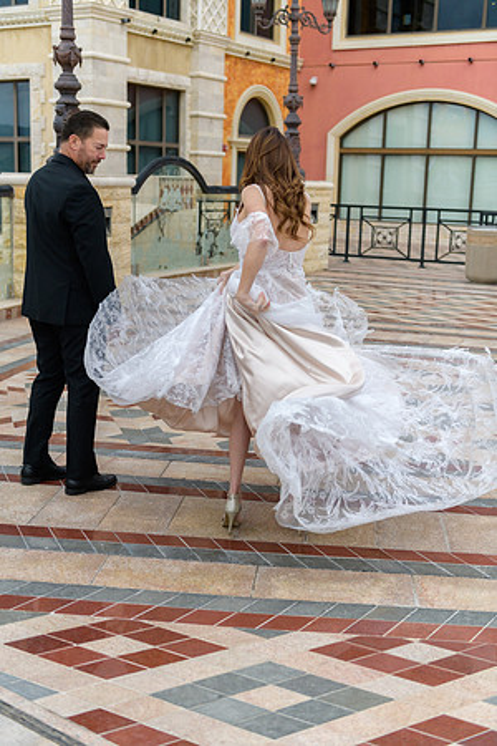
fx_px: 932
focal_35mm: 45
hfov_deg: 29.9
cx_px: 248
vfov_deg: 43.6
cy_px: 373
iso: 400
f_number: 2.8
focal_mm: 45
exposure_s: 1/3200
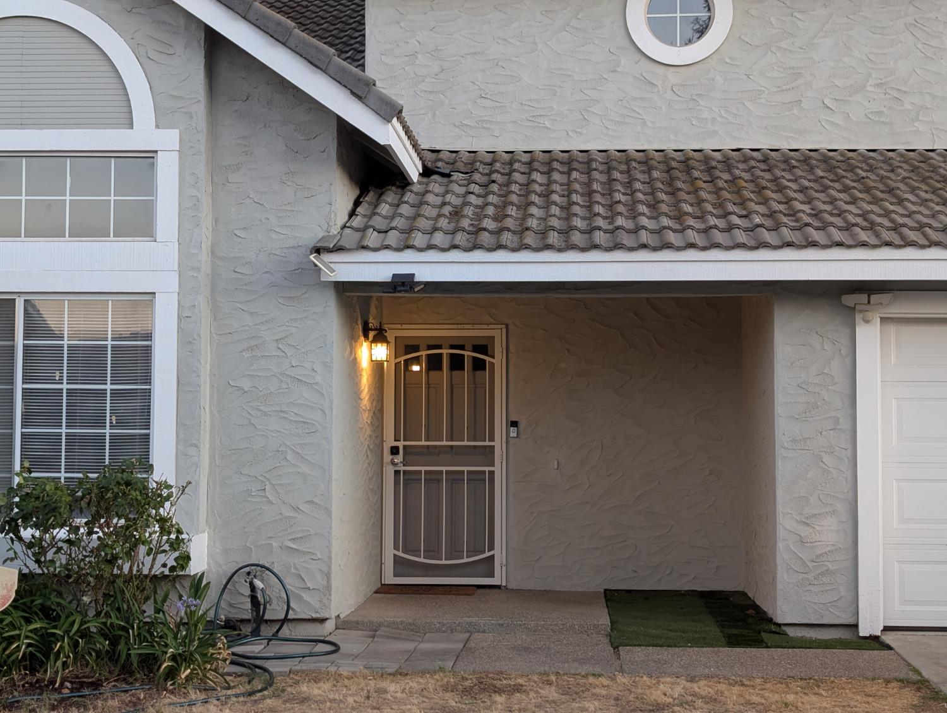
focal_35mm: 49
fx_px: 1342
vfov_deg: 29.7
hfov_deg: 38.9
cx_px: 474
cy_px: 356
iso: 251
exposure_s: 1/159
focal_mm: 6.9
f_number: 1.68
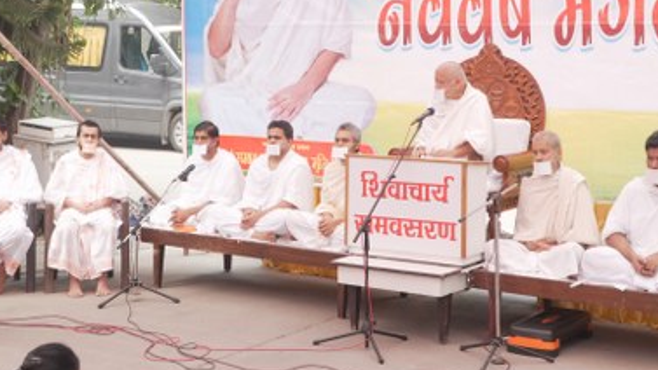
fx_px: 1047
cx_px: 328
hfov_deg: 34.9
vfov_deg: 19.8
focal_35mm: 60
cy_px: 58
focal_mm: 24
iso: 640
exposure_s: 1/100
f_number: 5.6
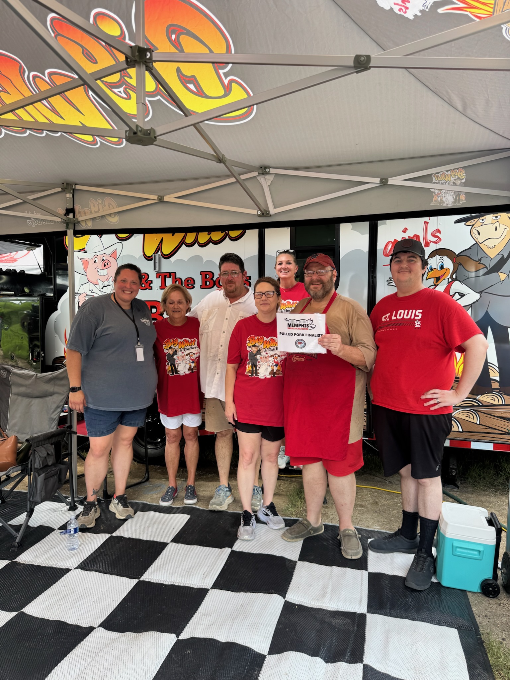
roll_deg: +0.9
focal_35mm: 24
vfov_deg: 71.6
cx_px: 255
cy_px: 340
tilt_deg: -4.0
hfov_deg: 56.8
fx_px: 471
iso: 64
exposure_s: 1/144
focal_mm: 6.76
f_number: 1.78
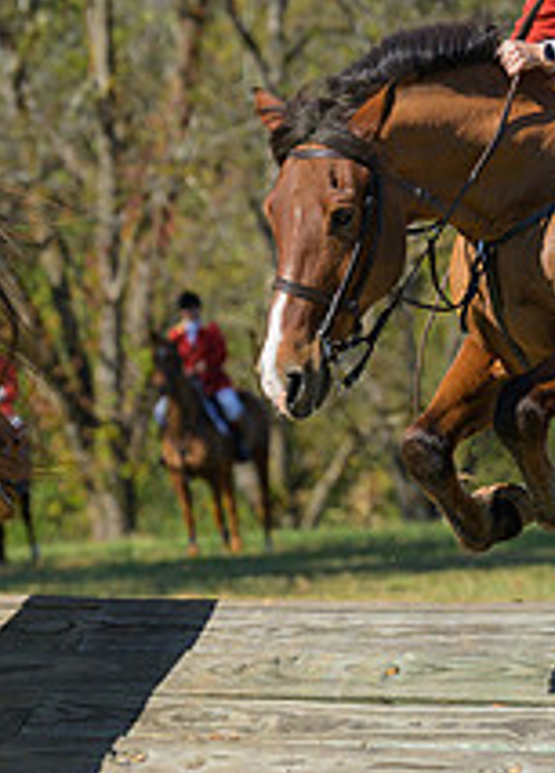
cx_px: -331
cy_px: -30
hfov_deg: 3.2
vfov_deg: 4.5
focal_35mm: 446
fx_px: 9806
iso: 200
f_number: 4
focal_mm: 120
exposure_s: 1/1000
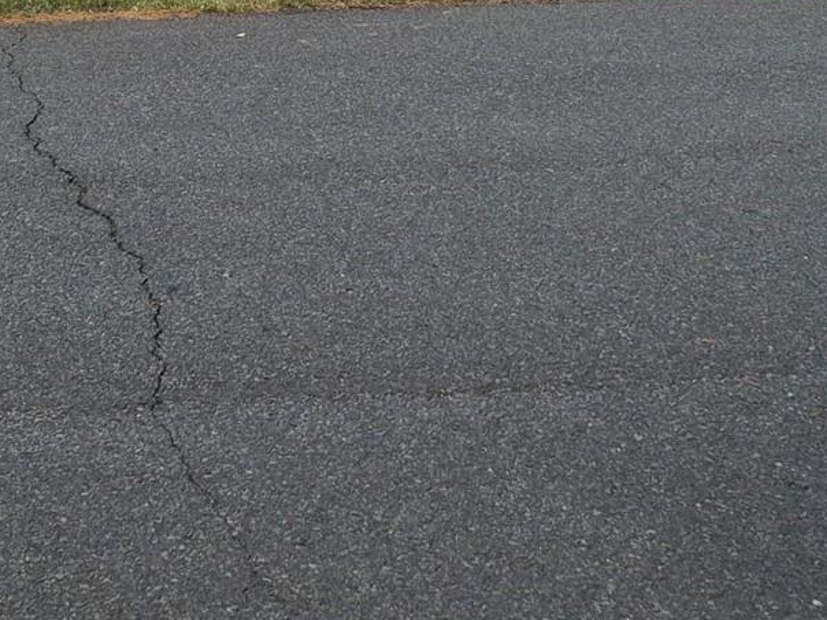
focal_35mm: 78
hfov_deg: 23.9
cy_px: -255
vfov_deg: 17.4
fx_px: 1863
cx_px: -8
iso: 80
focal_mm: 5.4
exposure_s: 1/4208
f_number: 1.8
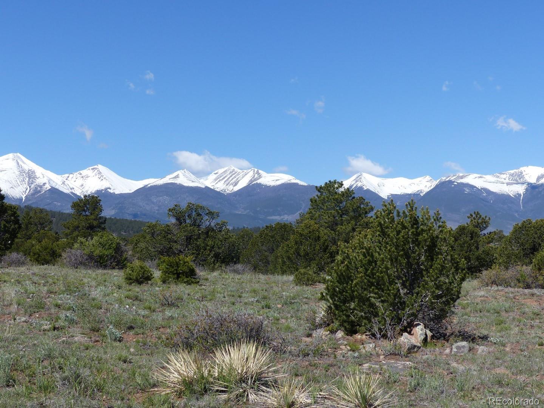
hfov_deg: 29.4
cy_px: 204
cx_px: 272
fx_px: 1037
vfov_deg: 22.3
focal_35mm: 66
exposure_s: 1/1300
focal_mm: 11.9
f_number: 4
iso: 100
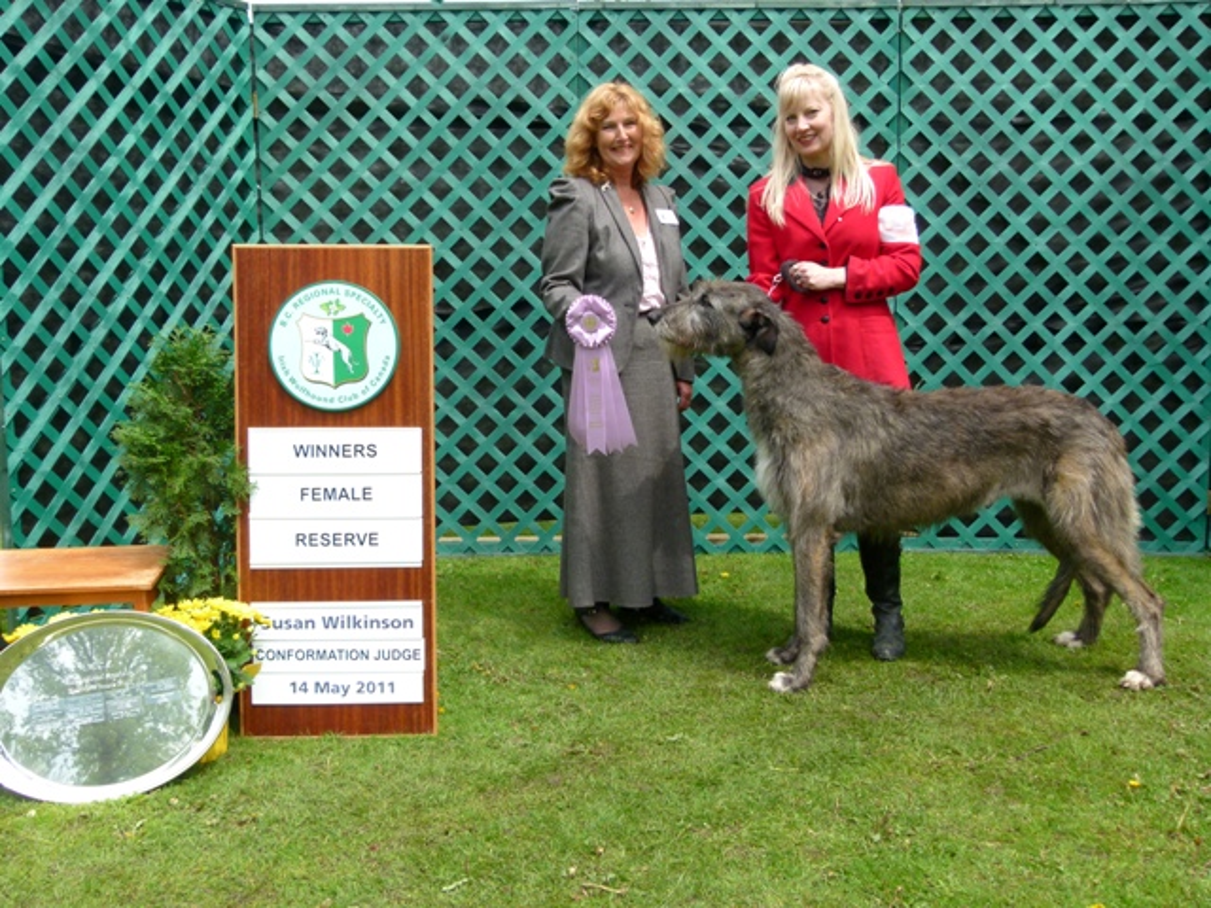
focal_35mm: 34
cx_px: 606
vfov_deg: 41.8
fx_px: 1189
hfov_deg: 54.0
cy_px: 454
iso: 100
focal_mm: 6.1
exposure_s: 1/500
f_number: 3
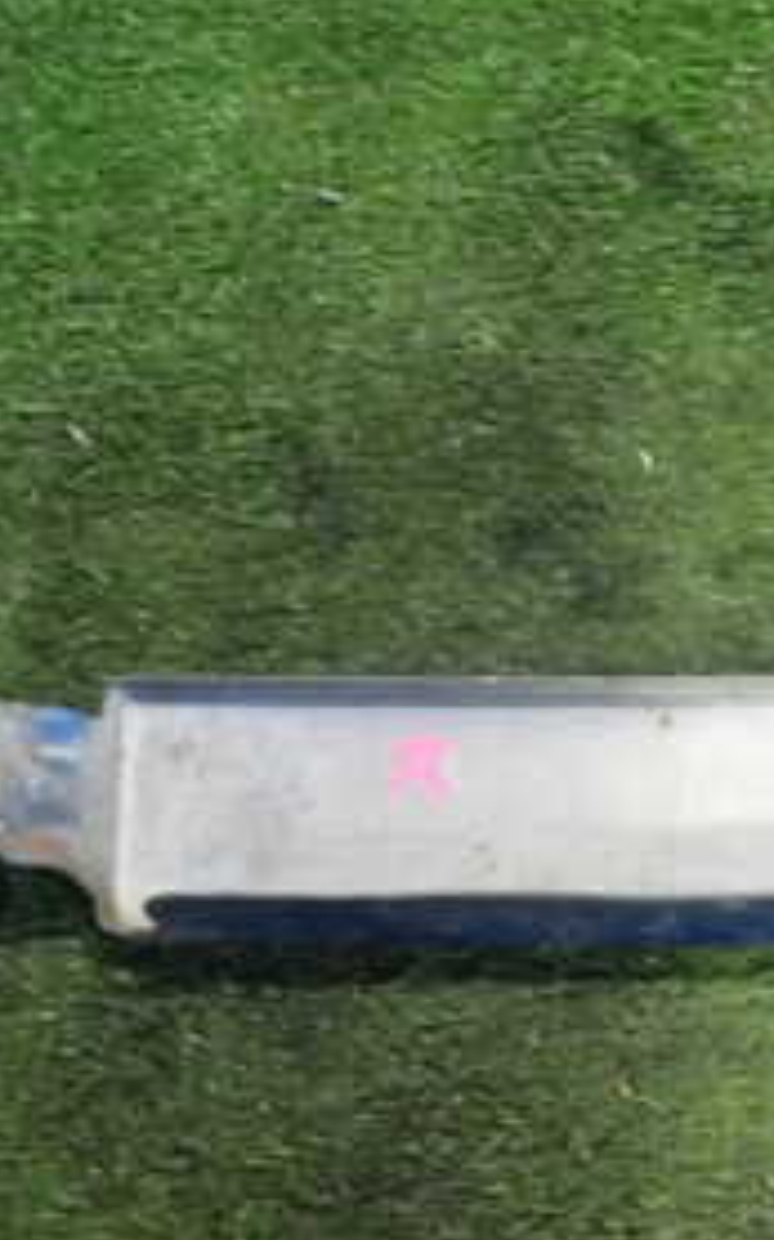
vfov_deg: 29.8
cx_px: 944
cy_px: 640
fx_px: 2330
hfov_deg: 17.9
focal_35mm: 69
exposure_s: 1/30
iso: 500
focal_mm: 5.4
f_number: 2.3
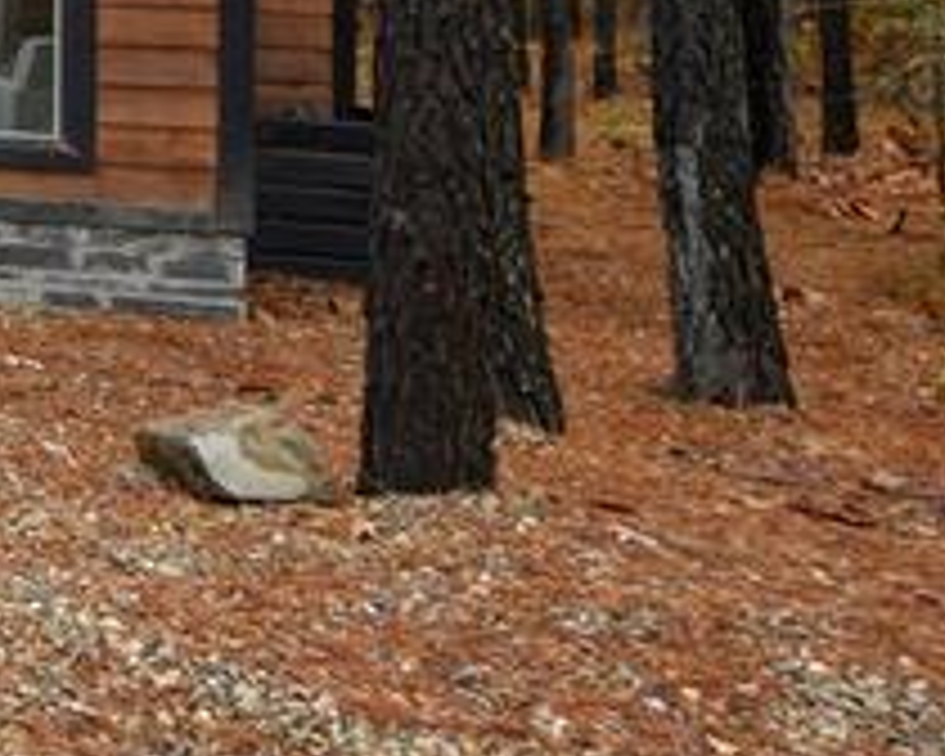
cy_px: -184
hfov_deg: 17.8
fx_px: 1790
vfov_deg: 21.8
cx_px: -1037
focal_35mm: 64
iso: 160
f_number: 5
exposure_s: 1/60
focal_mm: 14
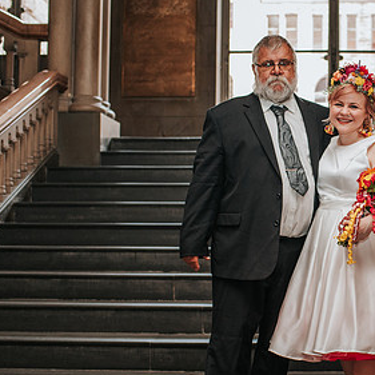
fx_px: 797
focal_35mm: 65
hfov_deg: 25.7
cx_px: 335
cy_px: 210
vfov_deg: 26.5
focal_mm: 35
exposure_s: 1/200
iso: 1000
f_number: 3.2
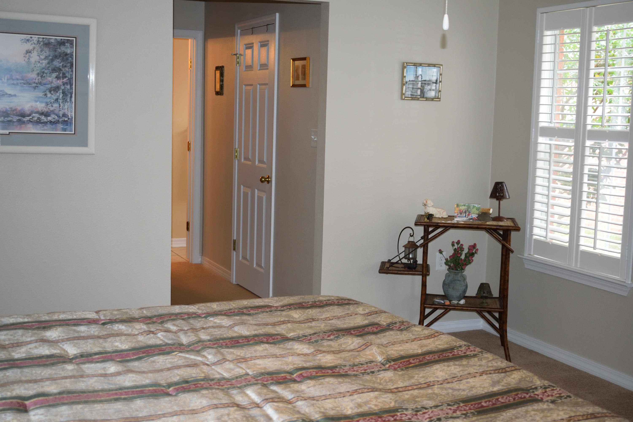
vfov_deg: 28.1
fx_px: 844
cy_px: 211
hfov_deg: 41.1
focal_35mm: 48
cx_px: 316
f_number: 5
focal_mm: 32
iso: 800
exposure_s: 1/100
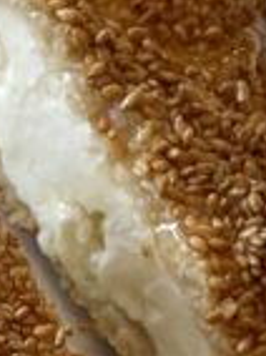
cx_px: -73
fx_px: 1932
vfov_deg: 10.4
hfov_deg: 7.8
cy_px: 439
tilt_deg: -53.6
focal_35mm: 188
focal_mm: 4.2
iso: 50
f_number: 1.6
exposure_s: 1/100
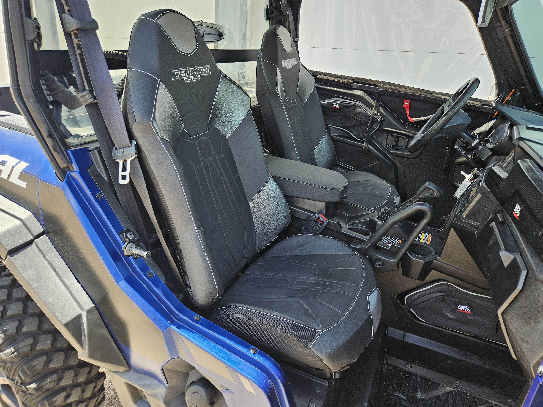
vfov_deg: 58.9
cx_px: 272
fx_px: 361
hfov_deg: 73.9
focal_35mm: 23
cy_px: 204
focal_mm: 5.4
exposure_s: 1/180
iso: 32
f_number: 1.8
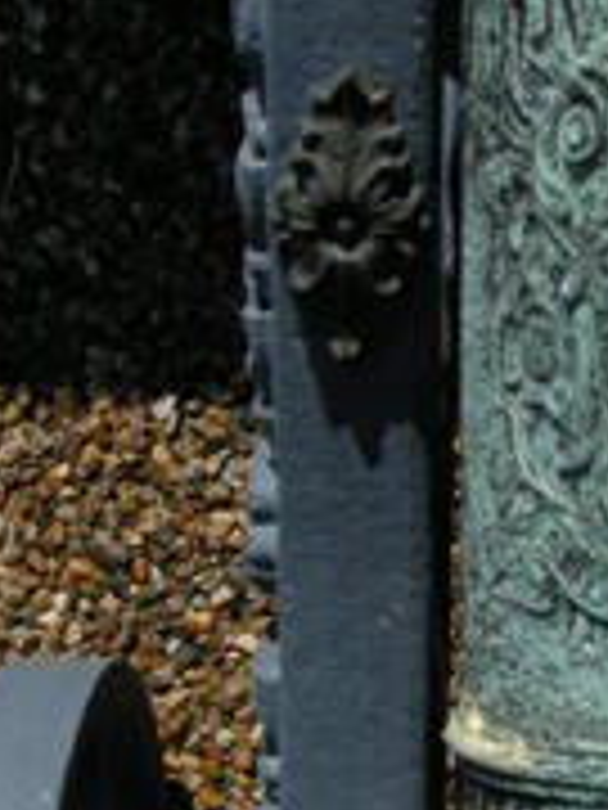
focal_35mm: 97
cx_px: 750
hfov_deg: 14.7
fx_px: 2272
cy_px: 212
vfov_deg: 20.1
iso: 64
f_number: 6.1
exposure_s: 1/430
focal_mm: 7.5
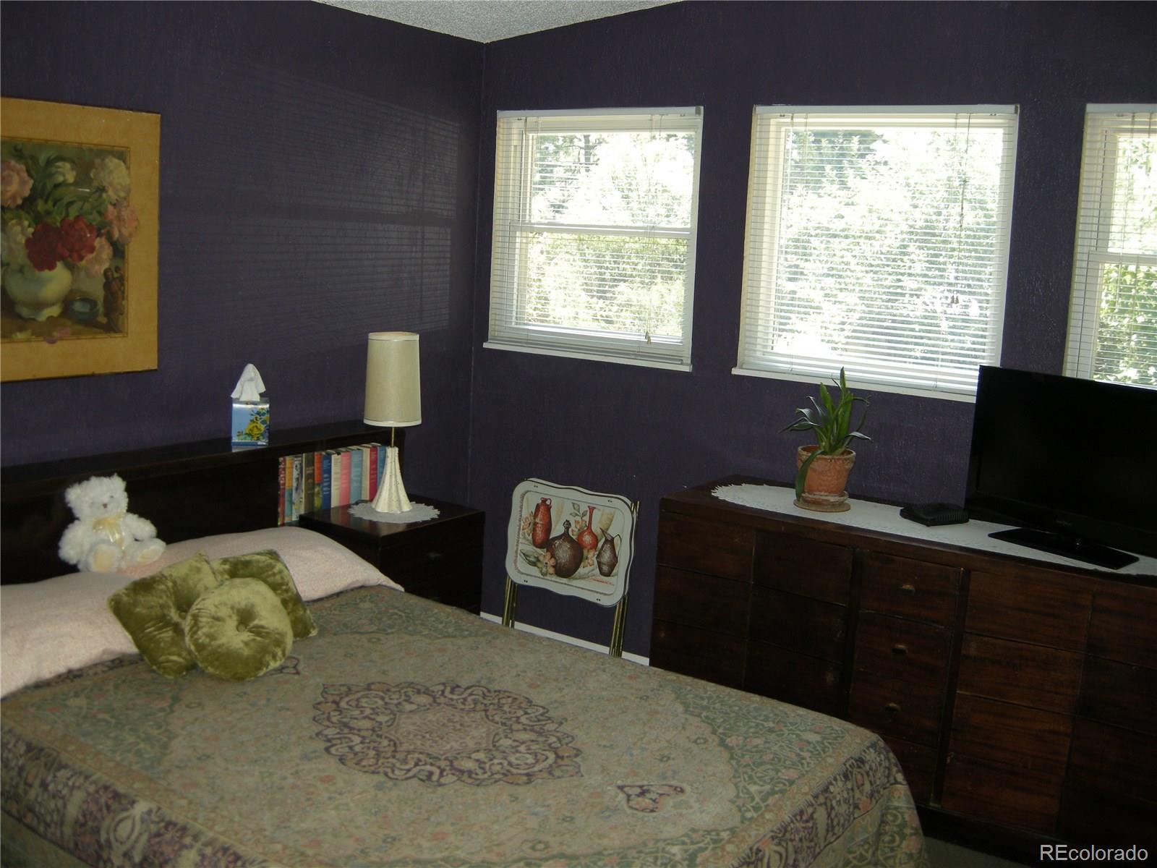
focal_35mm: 35
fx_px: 1170
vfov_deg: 40.7
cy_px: 434
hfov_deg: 52.6
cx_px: 578
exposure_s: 1/52.4
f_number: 2.7
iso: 84
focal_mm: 7.5
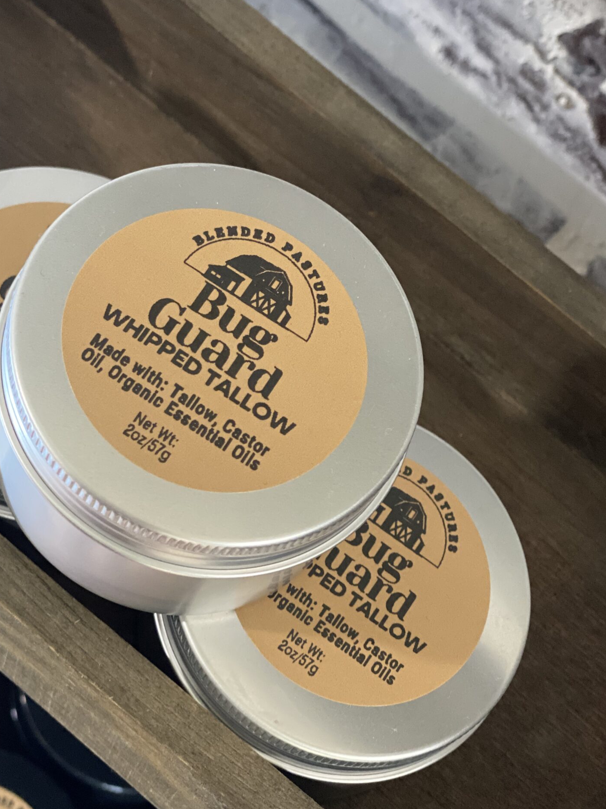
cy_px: 424
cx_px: 208
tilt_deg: -62.0
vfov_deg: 27.4
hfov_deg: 20.7
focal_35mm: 71
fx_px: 1657
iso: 500
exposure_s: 1/24
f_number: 2
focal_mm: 6
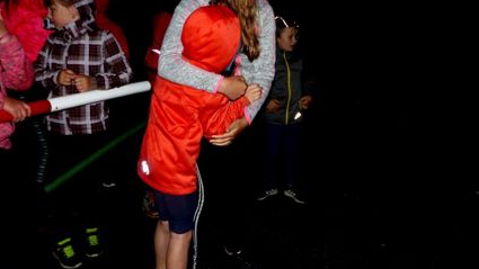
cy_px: 110
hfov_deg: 64.3
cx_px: 237
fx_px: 381
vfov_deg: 38.8
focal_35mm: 30
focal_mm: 4.5
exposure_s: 1/60
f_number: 2.8
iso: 100
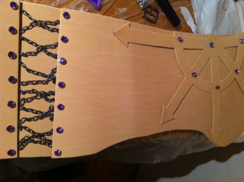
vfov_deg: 40.6
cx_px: 122
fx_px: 246
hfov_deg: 52.7
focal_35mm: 35
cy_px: 91
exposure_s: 1/15
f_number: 2.8
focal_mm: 3.85
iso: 640
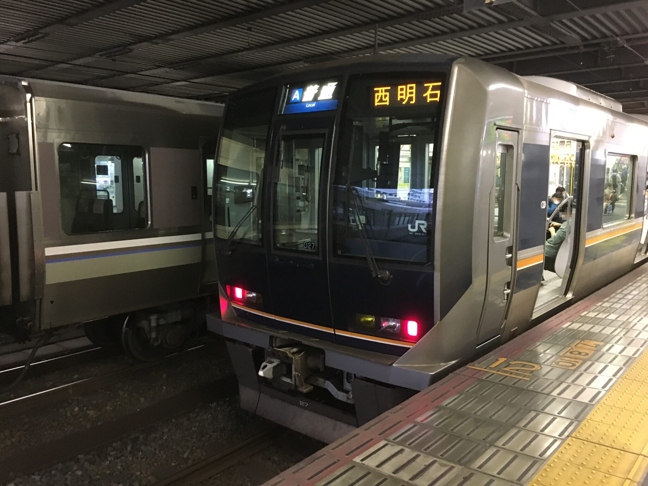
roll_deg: -0.8
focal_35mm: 29
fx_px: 543
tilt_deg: -4.8
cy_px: 243
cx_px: 324
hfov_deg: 61.7
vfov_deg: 48.2
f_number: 2.2
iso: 250
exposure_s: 1/15
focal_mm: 4.15
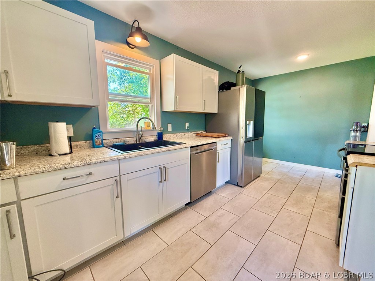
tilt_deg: -6.9
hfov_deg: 102.1
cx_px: 188
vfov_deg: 85.7
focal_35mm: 14
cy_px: 140
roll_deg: +0.7
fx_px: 152
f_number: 2.2
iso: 250
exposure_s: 1/120
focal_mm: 2.22
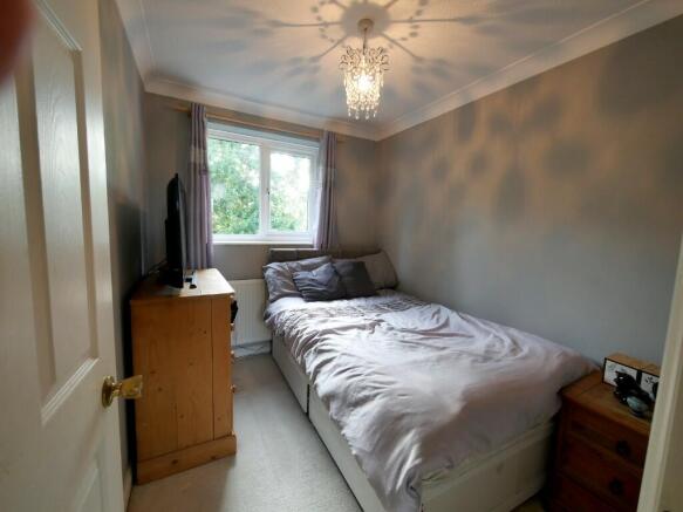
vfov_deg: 85.7
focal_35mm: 14
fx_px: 276
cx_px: 342
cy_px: 256
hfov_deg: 102.1
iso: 500
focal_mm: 7
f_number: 4
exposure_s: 1/60
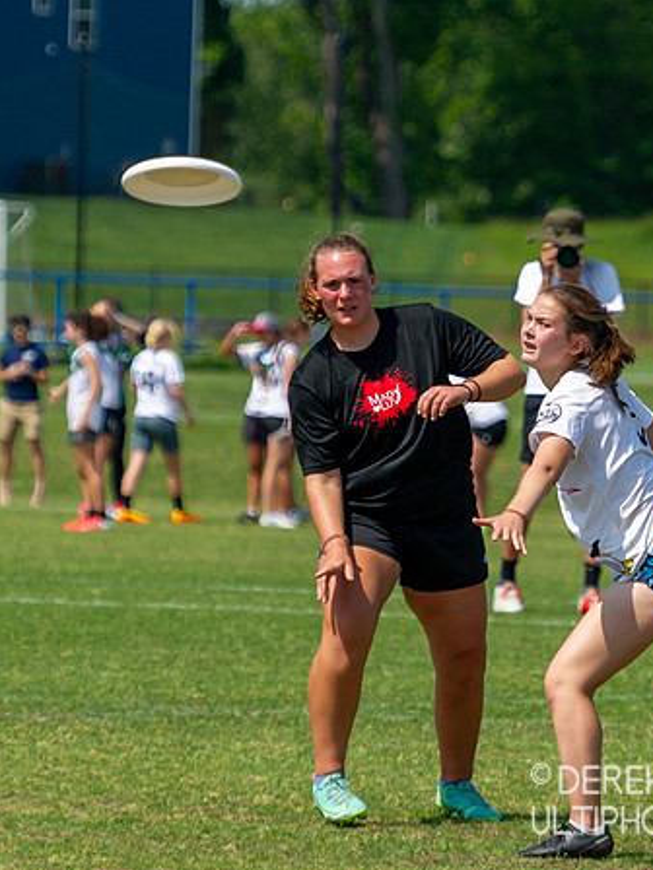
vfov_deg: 4.5
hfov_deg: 3.3
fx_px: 11168
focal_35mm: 444
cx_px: 406
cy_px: 378
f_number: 4
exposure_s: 1/4000
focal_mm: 180
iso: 360
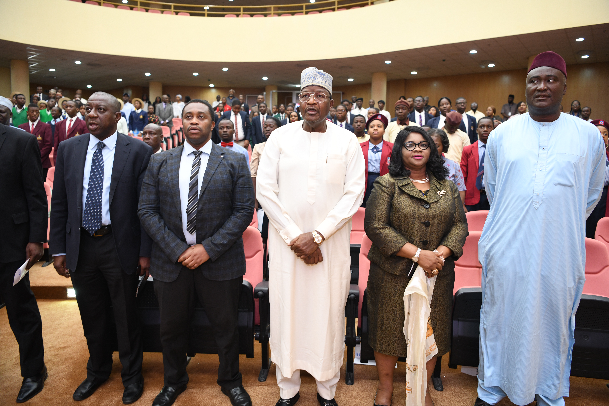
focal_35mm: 24
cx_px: 304
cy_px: 203
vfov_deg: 53.1
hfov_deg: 73.7
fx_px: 406
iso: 1000
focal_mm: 24
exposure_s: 1/60
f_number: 3.2
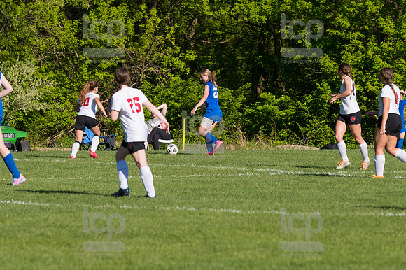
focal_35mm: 300
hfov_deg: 6.9
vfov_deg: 4.6
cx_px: 203
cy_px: 135
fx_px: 3381
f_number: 5.6
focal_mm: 200
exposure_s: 1/1600
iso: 250
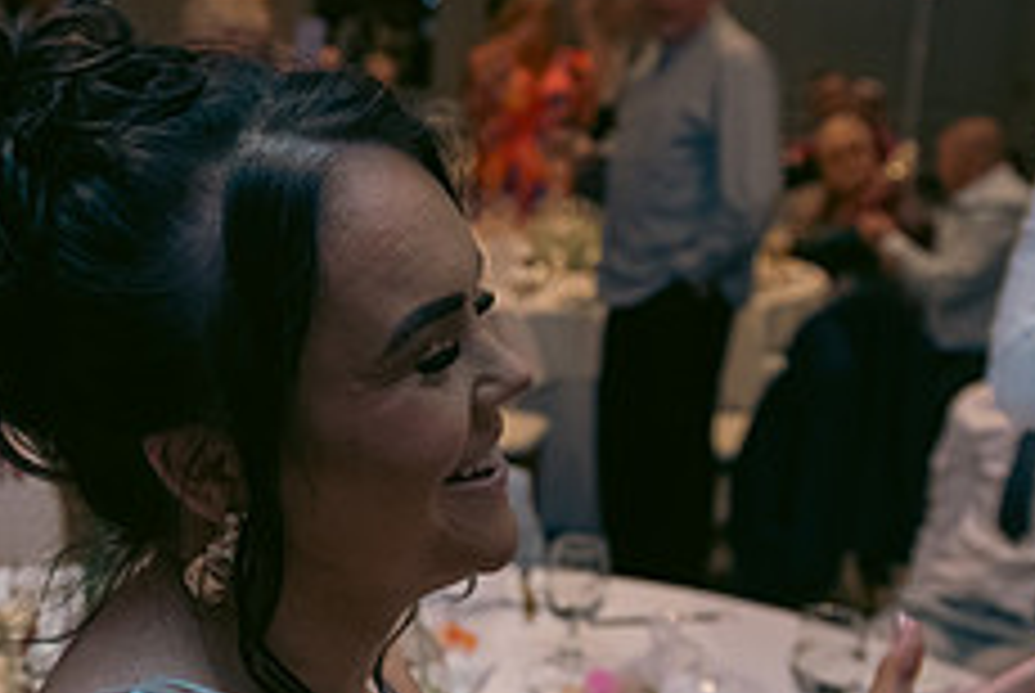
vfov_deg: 19.8
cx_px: 140
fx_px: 1957
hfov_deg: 28.7
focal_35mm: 68
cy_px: 592
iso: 800
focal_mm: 27
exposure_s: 1/160
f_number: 3.5
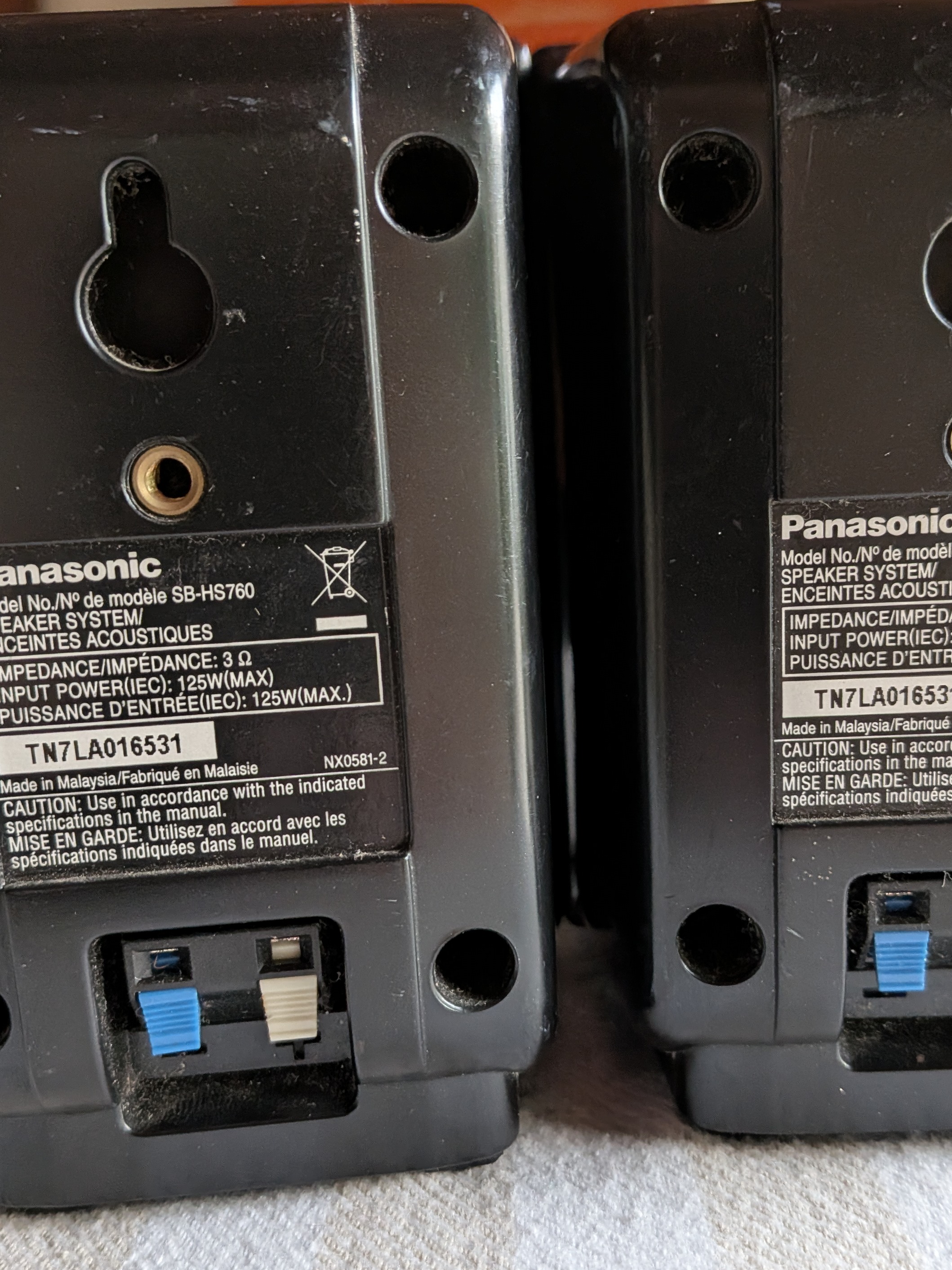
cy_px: 685
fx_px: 1247
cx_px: 559
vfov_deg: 53.9
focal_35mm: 34
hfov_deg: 41.6
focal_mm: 4.53
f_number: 1.7
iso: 694
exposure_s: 1/100
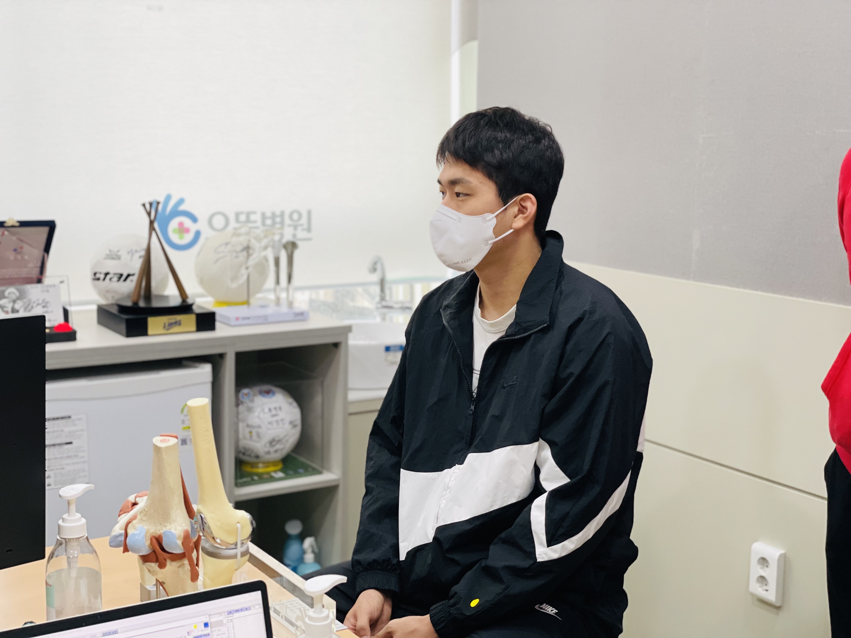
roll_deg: -0.4
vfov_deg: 28.0
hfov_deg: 36.8
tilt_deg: -9.2
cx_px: 426
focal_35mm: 52
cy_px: 319
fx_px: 1278
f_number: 2
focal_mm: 6
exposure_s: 1/120
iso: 160
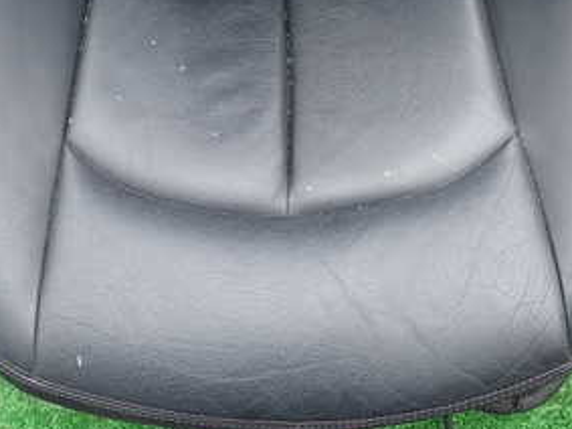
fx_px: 875
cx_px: 263
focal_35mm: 53
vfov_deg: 26.7
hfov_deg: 36.2
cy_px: 55
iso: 100
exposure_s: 1/200
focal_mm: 4.5
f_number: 2.8
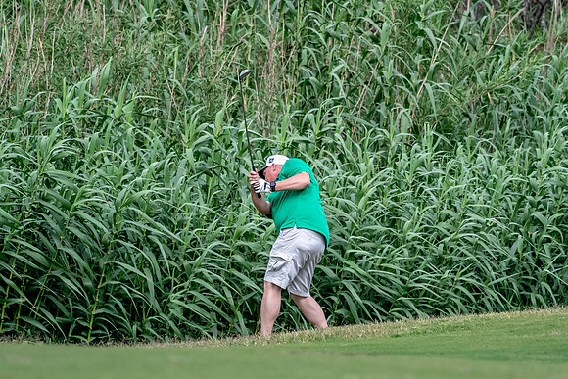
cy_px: 190
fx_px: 5918
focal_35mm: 375
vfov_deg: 3.7
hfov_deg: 5.5
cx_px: 284
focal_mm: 250
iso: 1250
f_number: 5.6
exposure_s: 1/2000
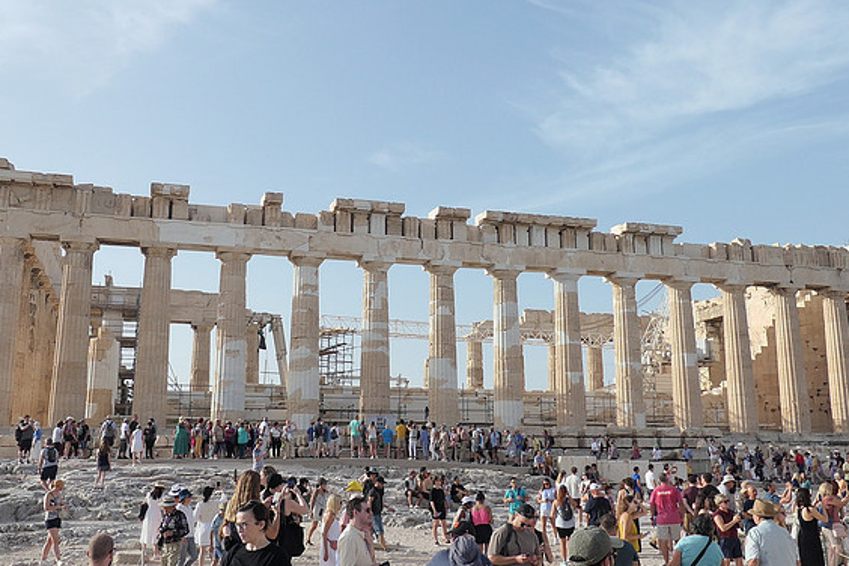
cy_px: 278
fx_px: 873
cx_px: 417
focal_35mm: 37
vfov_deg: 35.9
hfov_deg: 51.9
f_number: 3.3
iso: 200
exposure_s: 1/1600
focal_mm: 8.8
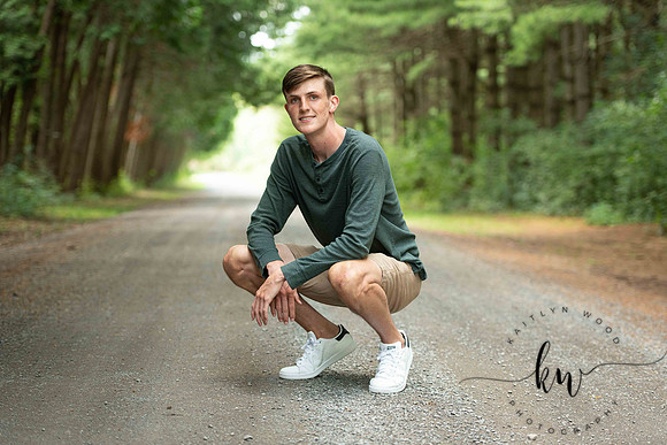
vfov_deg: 15.0
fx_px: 1690
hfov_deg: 22.3
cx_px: 334
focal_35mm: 91
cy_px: 222
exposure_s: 1/200
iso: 500
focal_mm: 90
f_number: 2.8
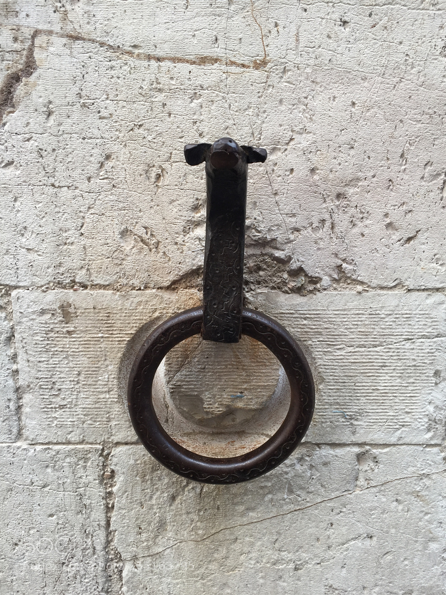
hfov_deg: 48.2
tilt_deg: -13.4
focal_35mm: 29
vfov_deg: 61.7
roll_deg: -0.9
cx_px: 223
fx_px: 498
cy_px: 298
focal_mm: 4.15
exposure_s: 1/121
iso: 32
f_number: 2.2
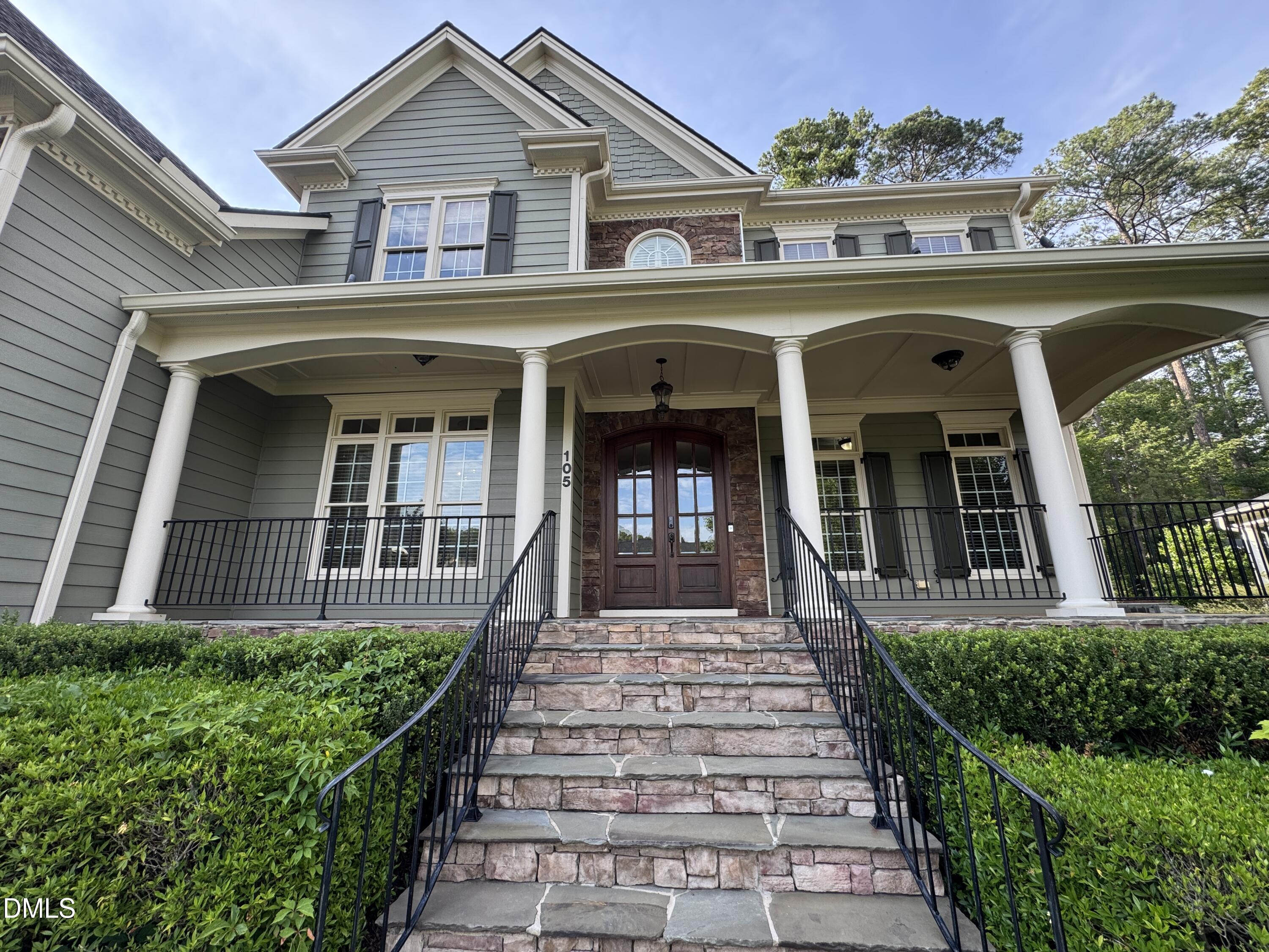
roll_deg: +0.0
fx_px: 513
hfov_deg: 102.1
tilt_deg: +14.5
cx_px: 634
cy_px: 476
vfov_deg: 85.7
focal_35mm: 14
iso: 40
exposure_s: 1/208
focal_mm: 2.22
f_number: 2.2
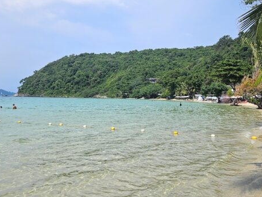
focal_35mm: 40
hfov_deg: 46.5
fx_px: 303
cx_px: 157
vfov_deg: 35.8
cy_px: 76
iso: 25
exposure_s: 1/4120
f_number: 1.8
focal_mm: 5.4
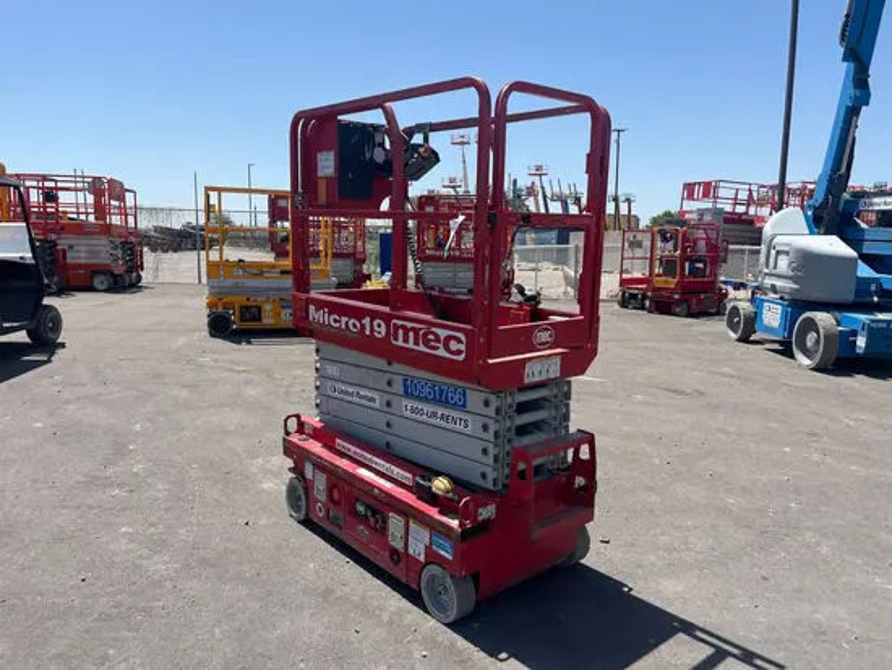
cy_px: 335
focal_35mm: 26
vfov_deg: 53.1
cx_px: 446
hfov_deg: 67.3
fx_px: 670
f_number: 1.6
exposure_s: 1/3413
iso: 50
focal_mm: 5.1
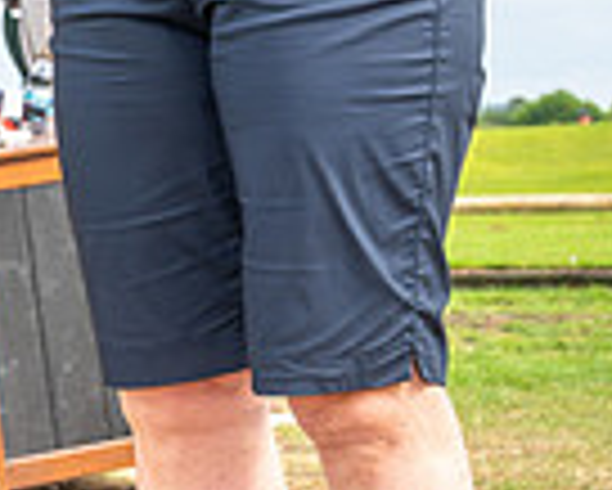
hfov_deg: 8.9
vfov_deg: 7.1
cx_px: -297
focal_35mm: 212
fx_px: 3843
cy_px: -373
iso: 100
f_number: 10
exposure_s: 1/80
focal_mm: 53
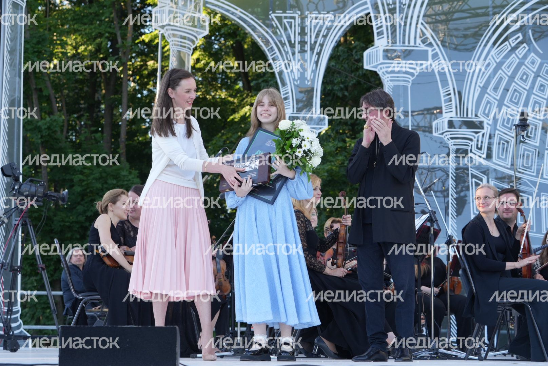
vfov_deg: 17.5
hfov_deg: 26.0
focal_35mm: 78
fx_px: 1188
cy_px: 183
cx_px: 274
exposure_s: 1/200
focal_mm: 78
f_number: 5.6
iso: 640
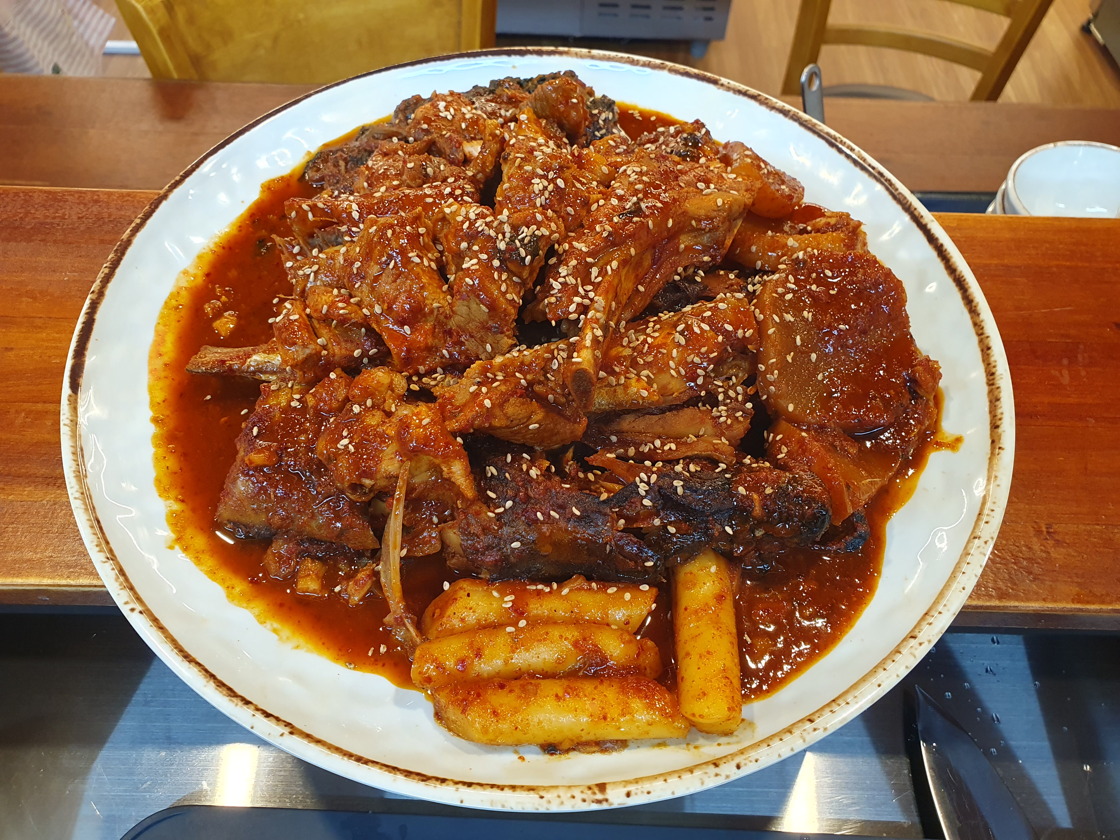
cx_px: 560
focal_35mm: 26
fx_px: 841
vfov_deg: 53.1
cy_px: 420
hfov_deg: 67.3
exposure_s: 1/40
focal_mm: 4.32
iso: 250
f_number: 2.4
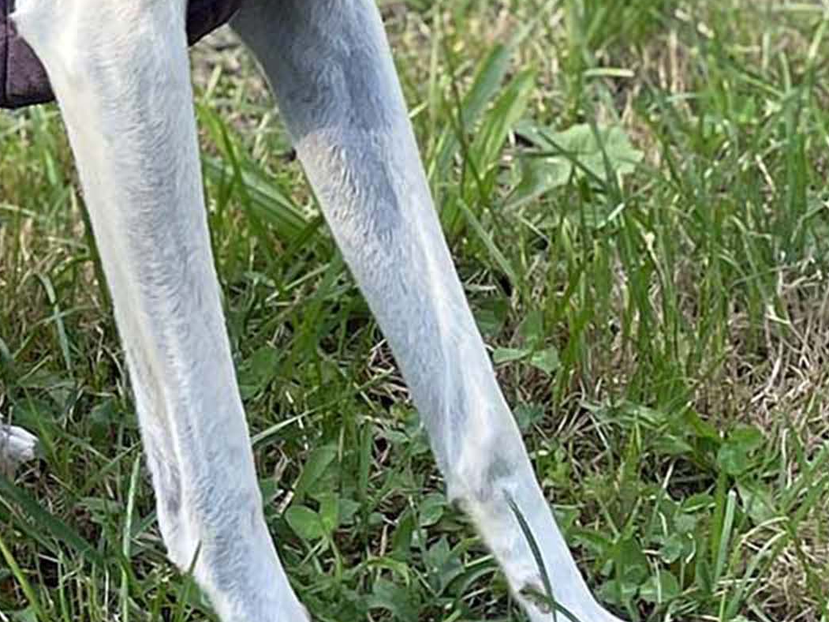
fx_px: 2371
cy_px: -298
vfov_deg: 14.0
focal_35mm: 99
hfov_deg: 19.1
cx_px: -74
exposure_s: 1/670
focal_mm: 4.2
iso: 32
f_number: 1.6
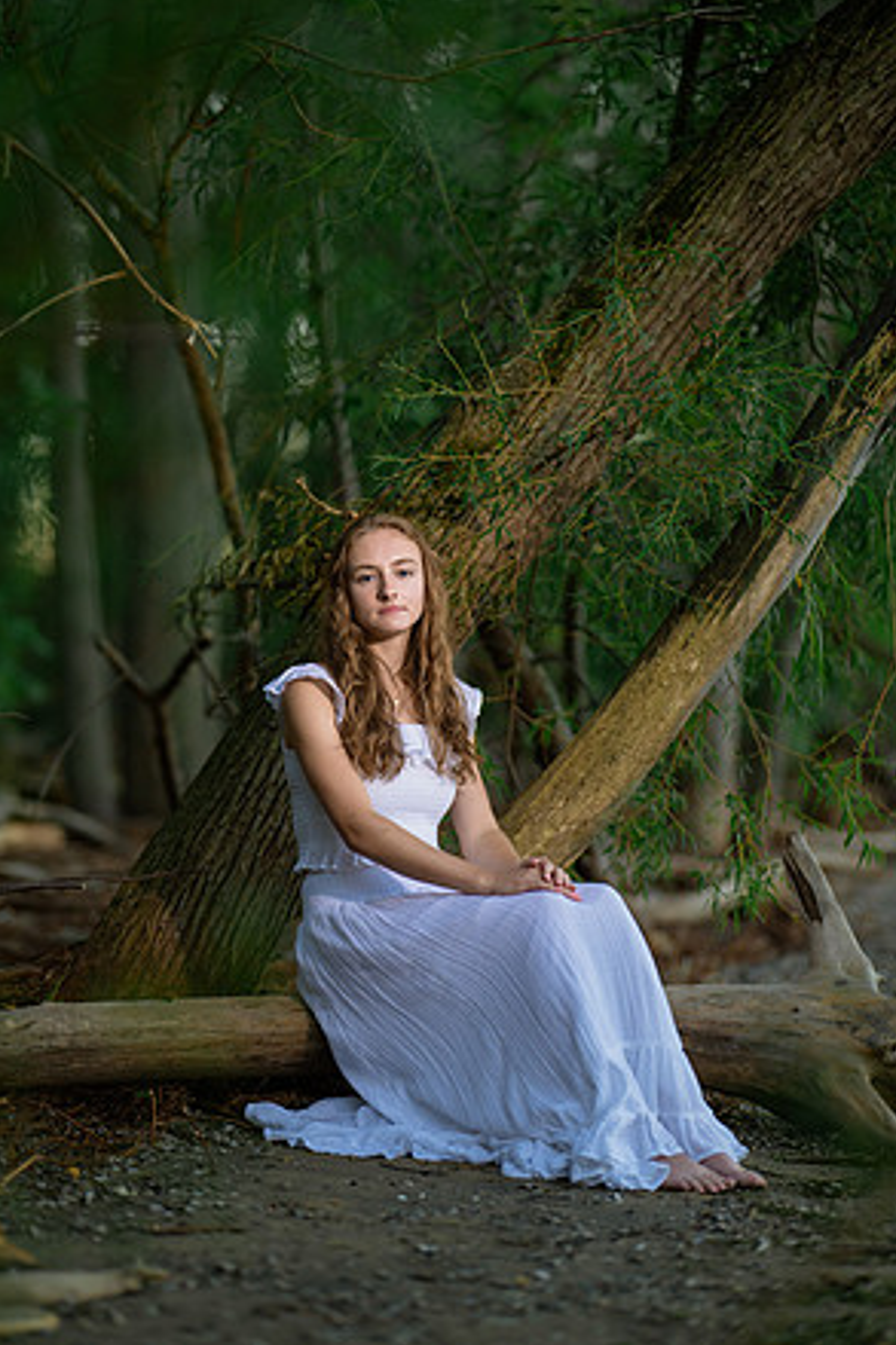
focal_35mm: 87
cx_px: 450
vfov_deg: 23.4
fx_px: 3250
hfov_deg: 15.7
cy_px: 660
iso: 250
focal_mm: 85
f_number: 1.4
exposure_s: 1/640
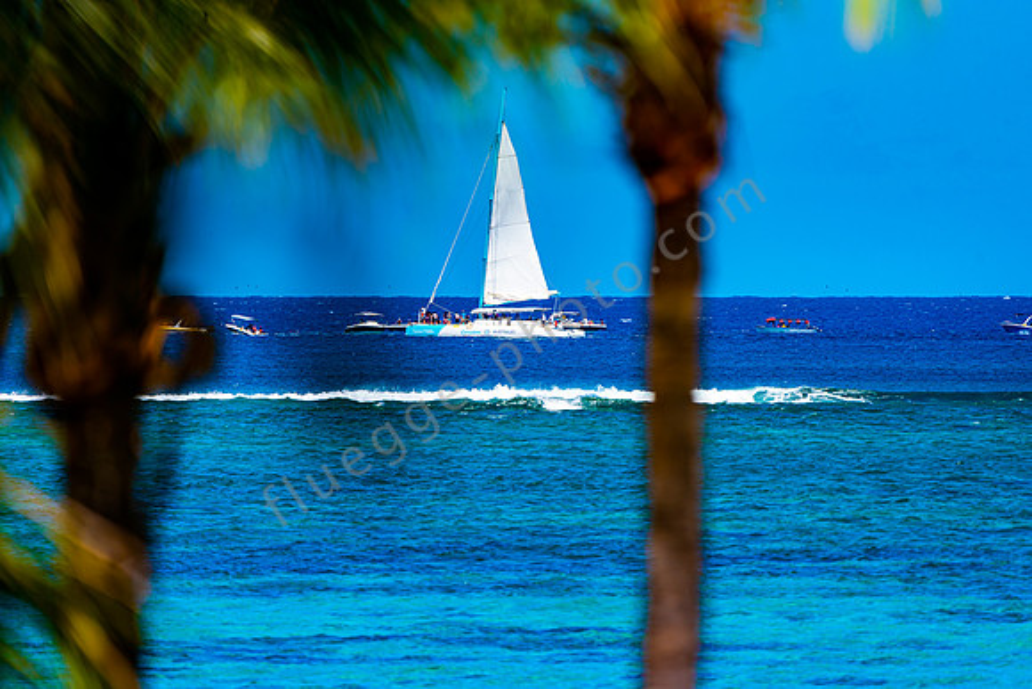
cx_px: 516
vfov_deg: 2.2
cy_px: 344
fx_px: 17602
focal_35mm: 614
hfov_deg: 3.4
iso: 50
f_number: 6.3
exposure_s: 1/1000
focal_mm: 600
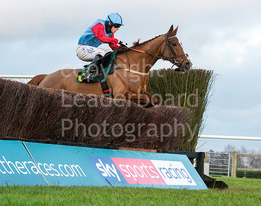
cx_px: 120
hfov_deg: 11.7
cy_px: 108
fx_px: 1273
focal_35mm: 166
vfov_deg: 9.2
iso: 3200
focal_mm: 82
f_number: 6.3
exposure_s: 1/1000
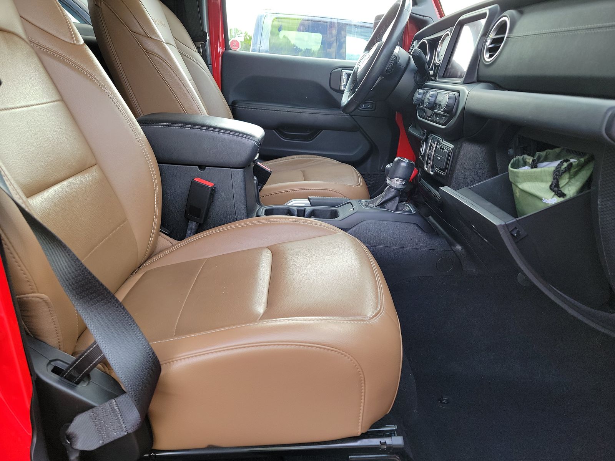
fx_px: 426
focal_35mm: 24
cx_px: 308
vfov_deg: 56.8
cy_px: 230
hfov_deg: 71.6
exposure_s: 1/59
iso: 87
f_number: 1.8
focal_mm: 6.7
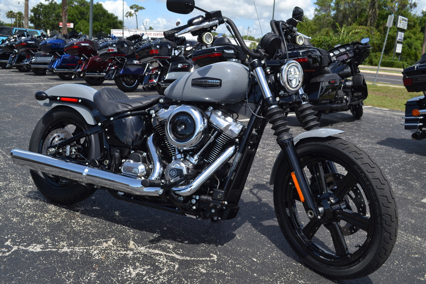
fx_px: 390
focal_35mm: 33
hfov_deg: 57.2
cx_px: 213
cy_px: 142
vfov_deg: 40.0
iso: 100
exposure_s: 1/250
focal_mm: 22
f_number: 8
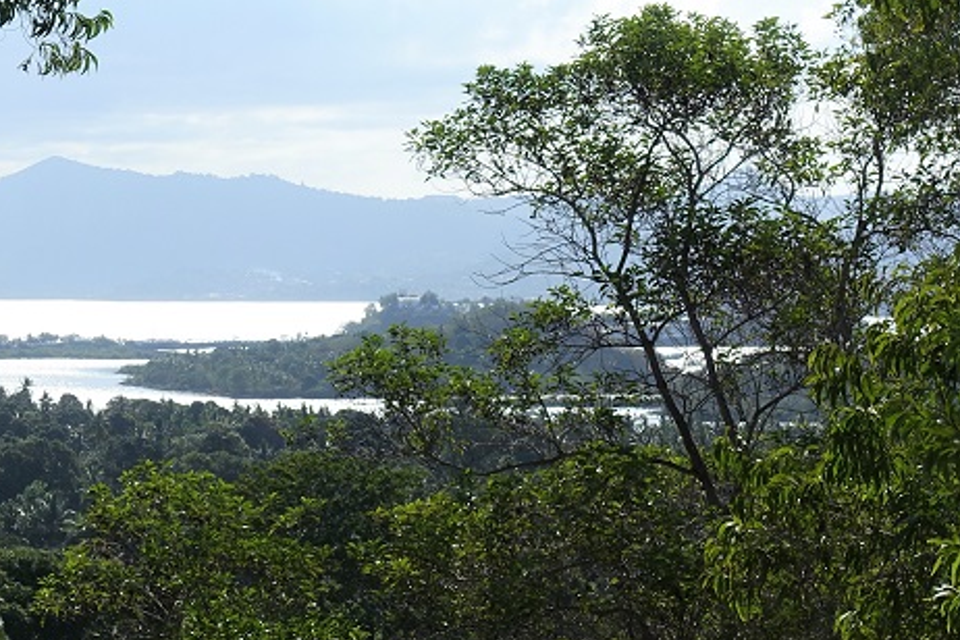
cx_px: 146
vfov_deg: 9.7
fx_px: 3760
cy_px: 313
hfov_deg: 14.4
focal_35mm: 141
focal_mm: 25.7
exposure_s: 1/800
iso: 125
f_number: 5.6
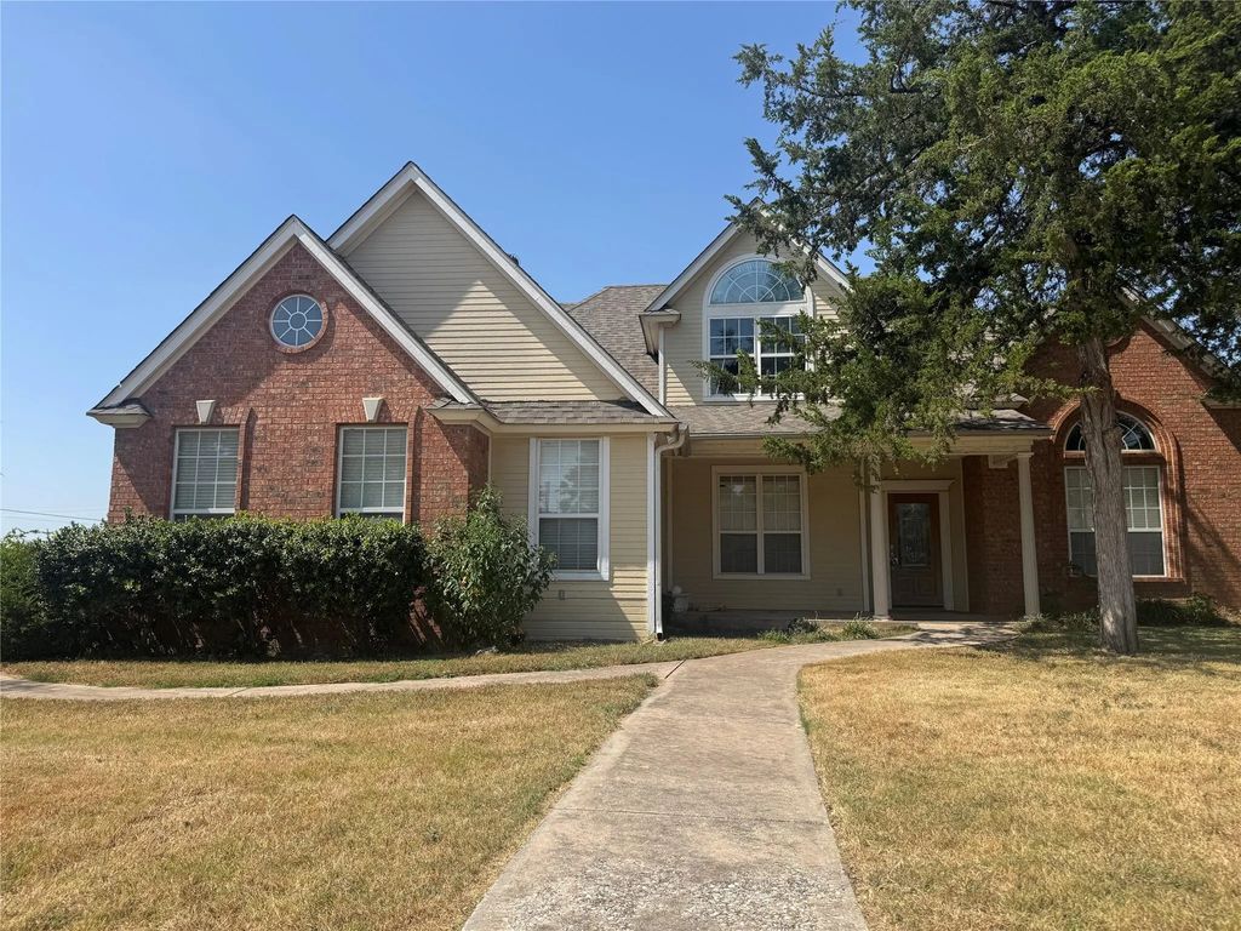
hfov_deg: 71.6
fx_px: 860
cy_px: 466
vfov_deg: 56.8
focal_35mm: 24
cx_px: 620
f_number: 1.78
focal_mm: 6.76
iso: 80
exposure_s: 1/4049
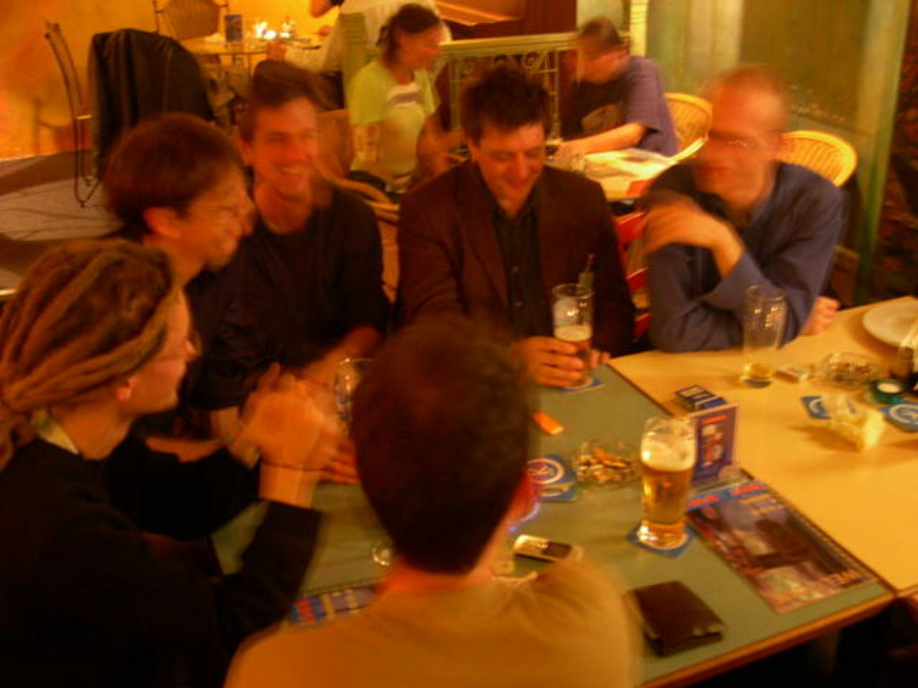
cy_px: 344
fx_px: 1008
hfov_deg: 49.0
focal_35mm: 38
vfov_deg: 37.7
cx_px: 459
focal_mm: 8
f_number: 2.8
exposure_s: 1
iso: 400
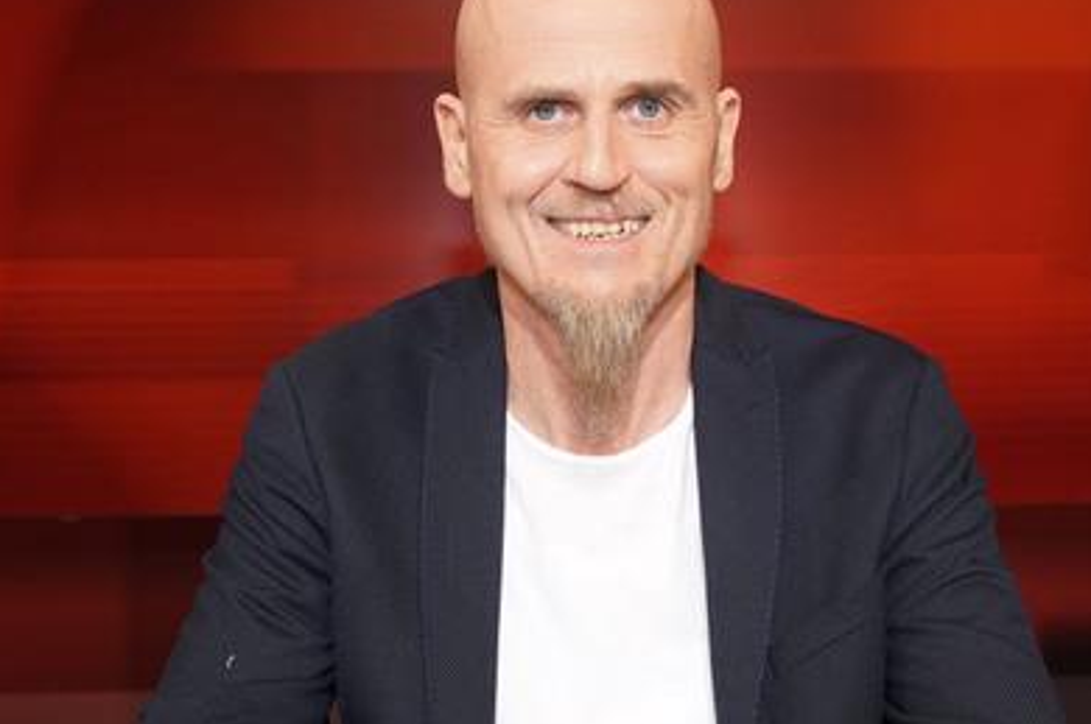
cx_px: 578
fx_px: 1120
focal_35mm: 37
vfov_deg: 35.8
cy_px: 316
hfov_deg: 51.9
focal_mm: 32
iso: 2000
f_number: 5.6
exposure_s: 1/125
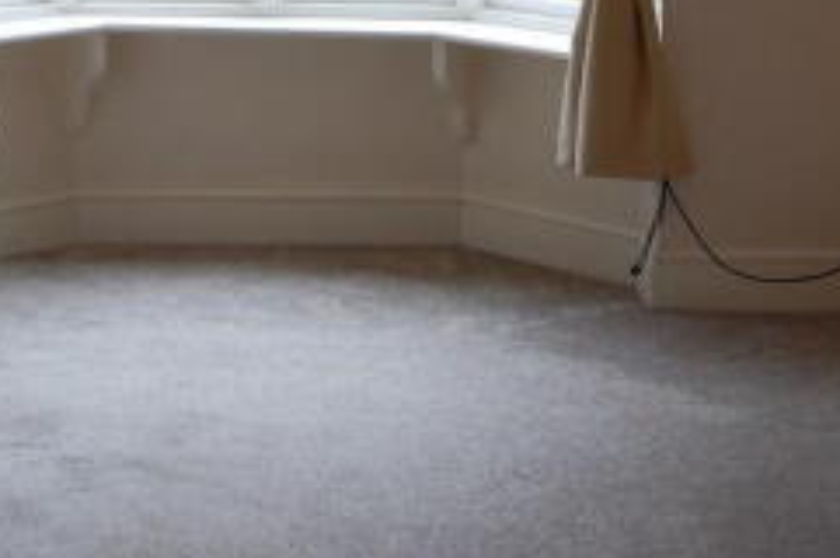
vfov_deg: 13.5
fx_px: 2284
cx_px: 289
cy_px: -119
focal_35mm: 98
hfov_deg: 20.8
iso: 400
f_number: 4.5
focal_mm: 24
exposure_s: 1/80
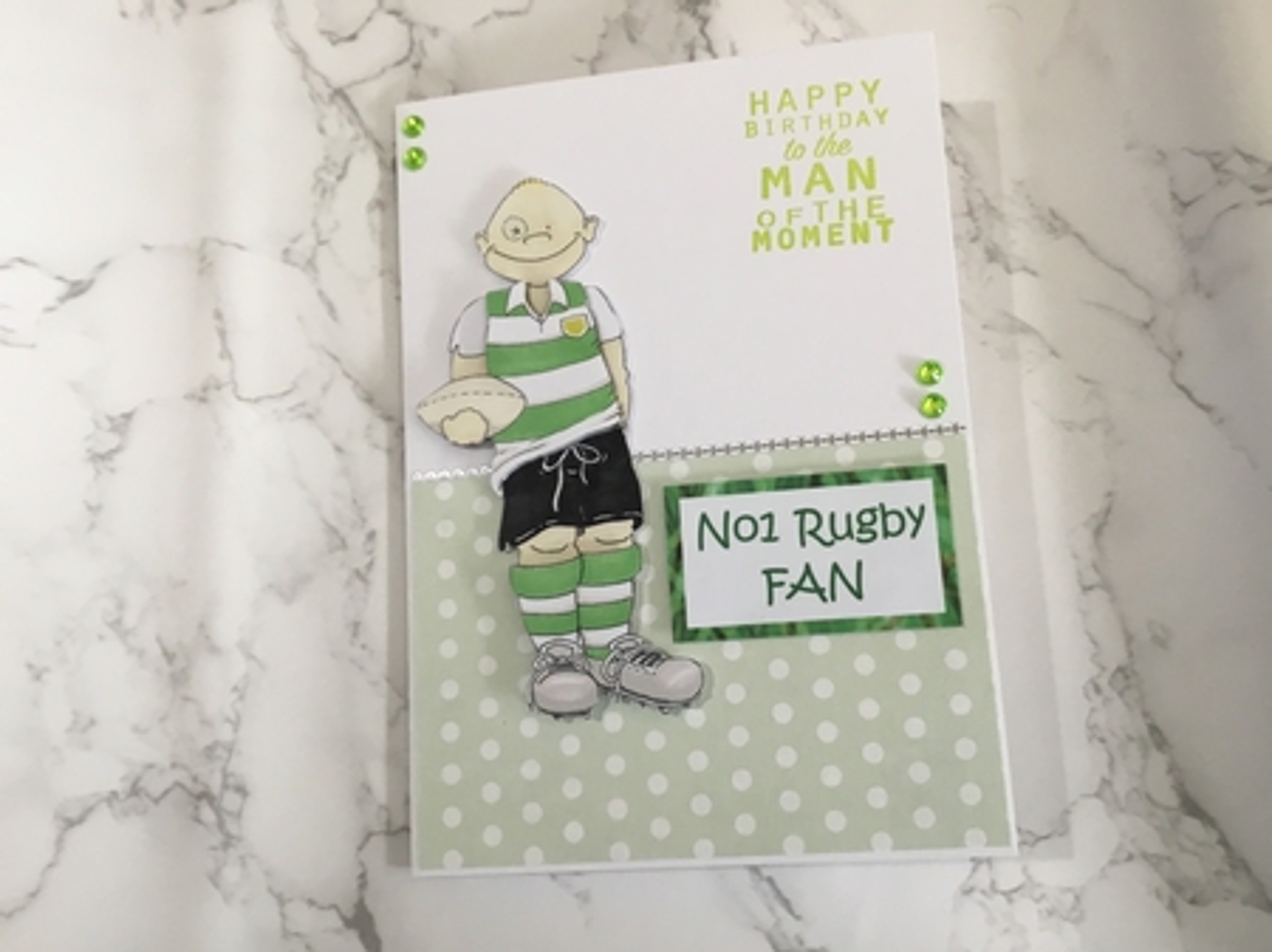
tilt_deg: -81.1
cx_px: 636
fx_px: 1139
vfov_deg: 45.4
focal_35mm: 31
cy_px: 476
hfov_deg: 58.4
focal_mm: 3.3
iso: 32
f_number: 2.4
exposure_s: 1/33
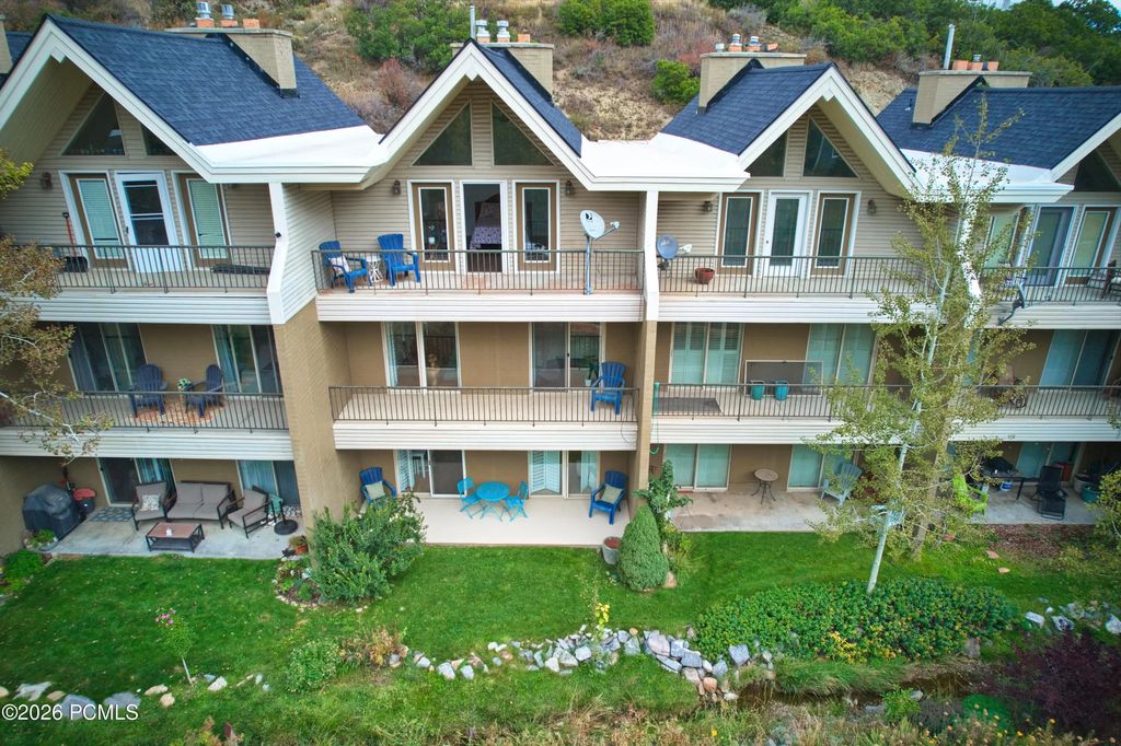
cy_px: 373
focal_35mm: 22
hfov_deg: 78.6
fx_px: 685
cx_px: 560
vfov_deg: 57.2
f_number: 2.8
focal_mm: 8.38
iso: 150
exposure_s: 1/240
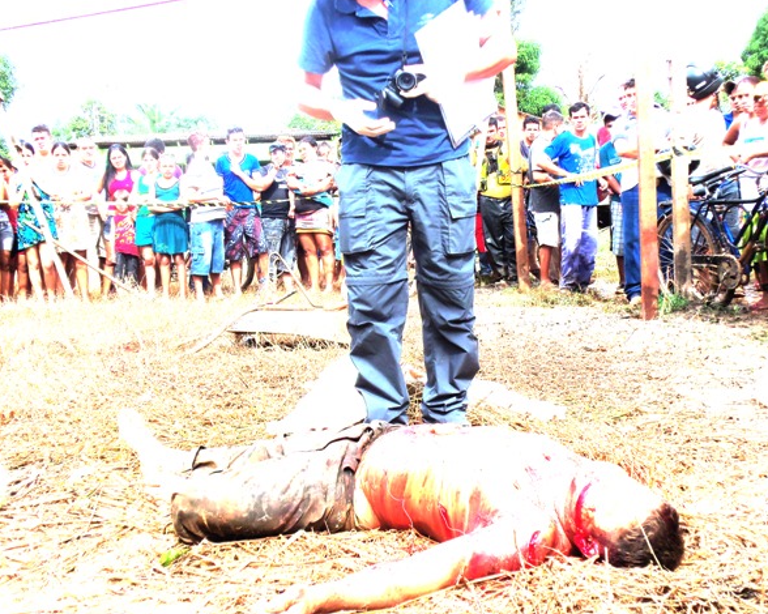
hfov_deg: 36.6
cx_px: 417
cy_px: 312
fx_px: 1159
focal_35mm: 51
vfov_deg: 29.7
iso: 80
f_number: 3.9
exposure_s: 1/500
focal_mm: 8.7
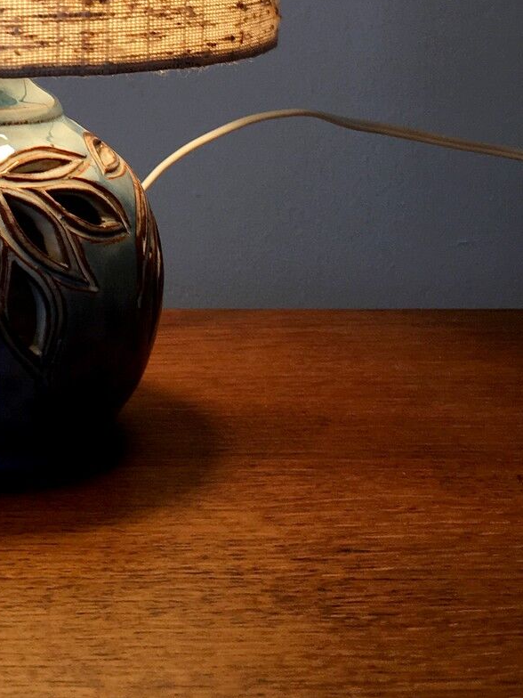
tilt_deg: -2.8
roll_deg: +1.7
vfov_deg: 24.7
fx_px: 1491
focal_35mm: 74
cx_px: -26
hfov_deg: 19.2
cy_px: -55
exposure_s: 1/50
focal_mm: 4.15
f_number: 2.2
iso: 25
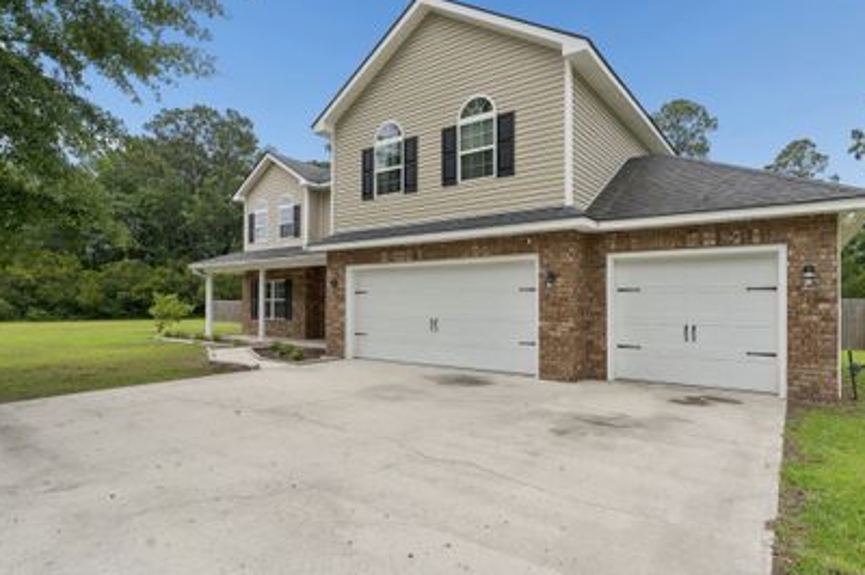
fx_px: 480
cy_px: 295
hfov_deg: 83.9
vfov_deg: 61.8
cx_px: 463
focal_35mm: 20
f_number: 9
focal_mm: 16
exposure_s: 1/1600
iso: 1000
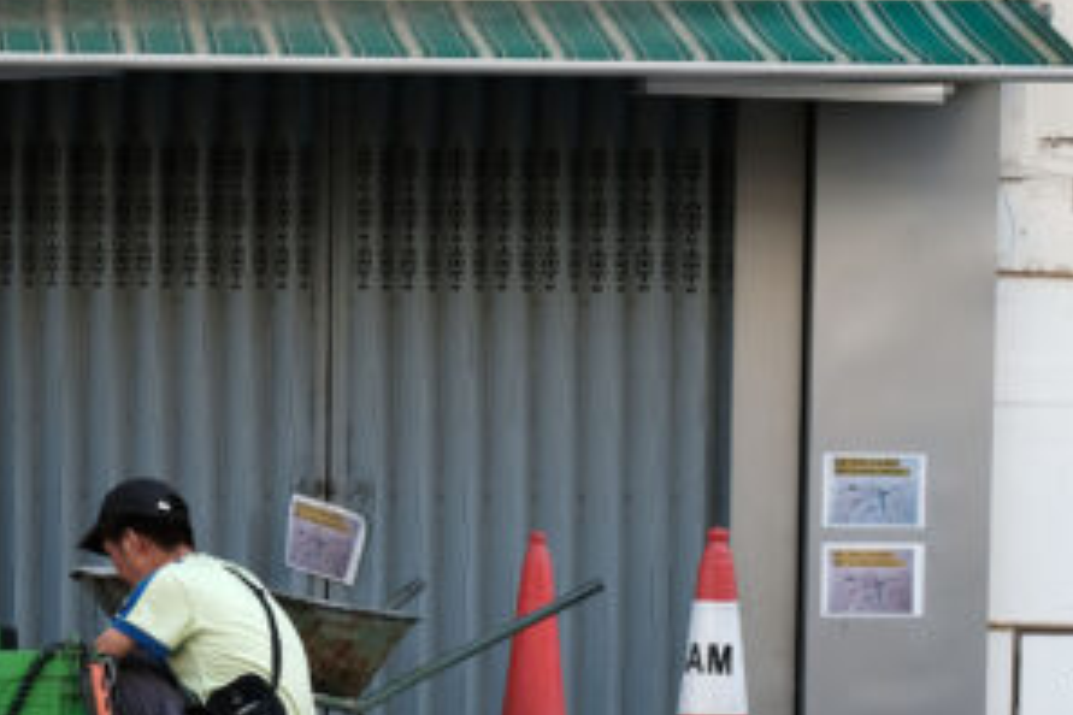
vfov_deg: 11.0
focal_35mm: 124
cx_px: 112
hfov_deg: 16.3
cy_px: 581
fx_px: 3696
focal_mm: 35.3
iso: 200
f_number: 5.6
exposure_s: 1/125
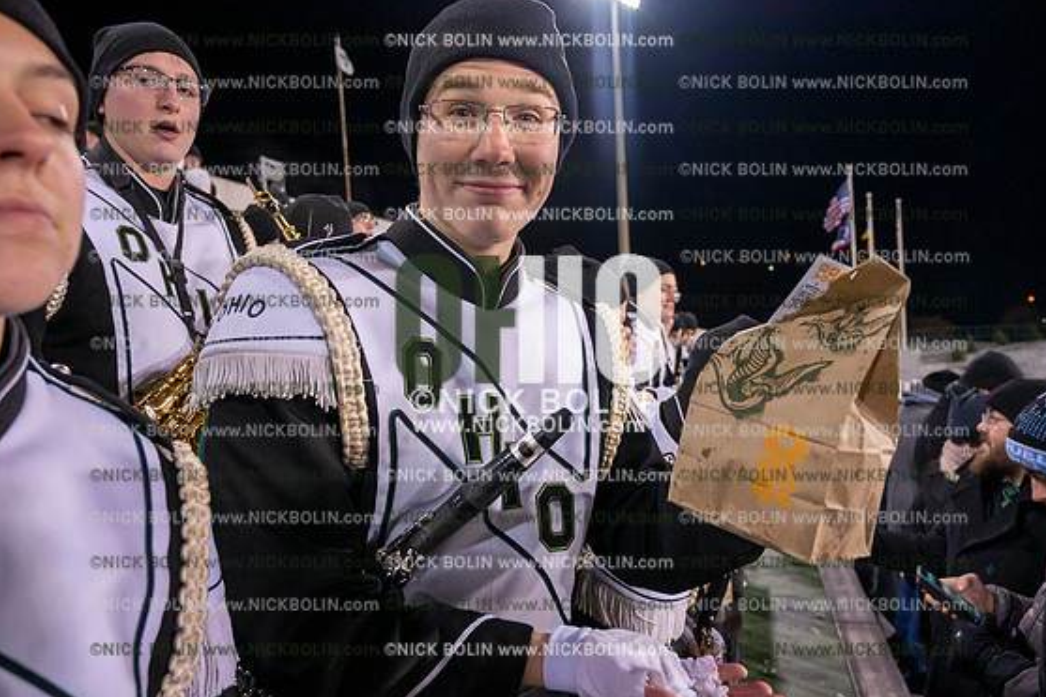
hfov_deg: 71.5
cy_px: 344
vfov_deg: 51.3
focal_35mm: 25
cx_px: 528
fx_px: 726
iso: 5000
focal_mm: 24
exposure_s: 1/640
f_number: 4.5
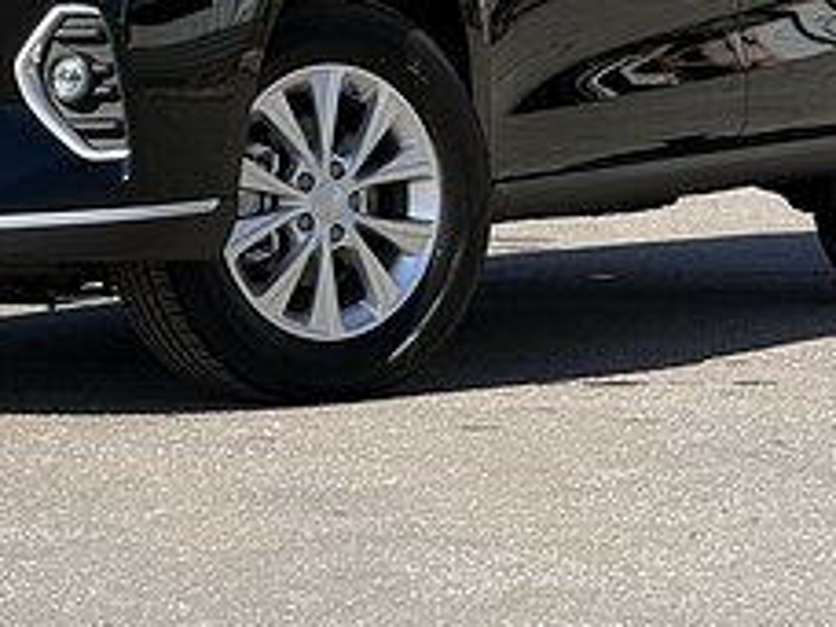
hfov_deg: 6.9
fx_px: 6955
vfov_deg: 5.1
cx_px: 172
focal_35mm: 288
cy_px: -73
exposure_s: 1/1248
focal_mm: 15.66
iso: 50
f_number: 2.8
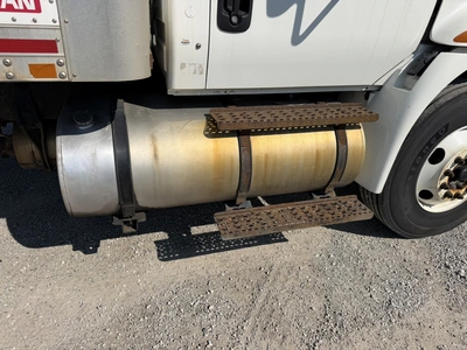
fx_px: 324
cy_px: 175
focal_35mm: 24
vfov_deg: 56.8
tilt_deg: -27.2
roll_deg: -2.3
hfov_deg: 71.6
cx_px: 234
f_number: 1.78
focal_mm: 6.76
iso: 80
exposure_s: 1/7353
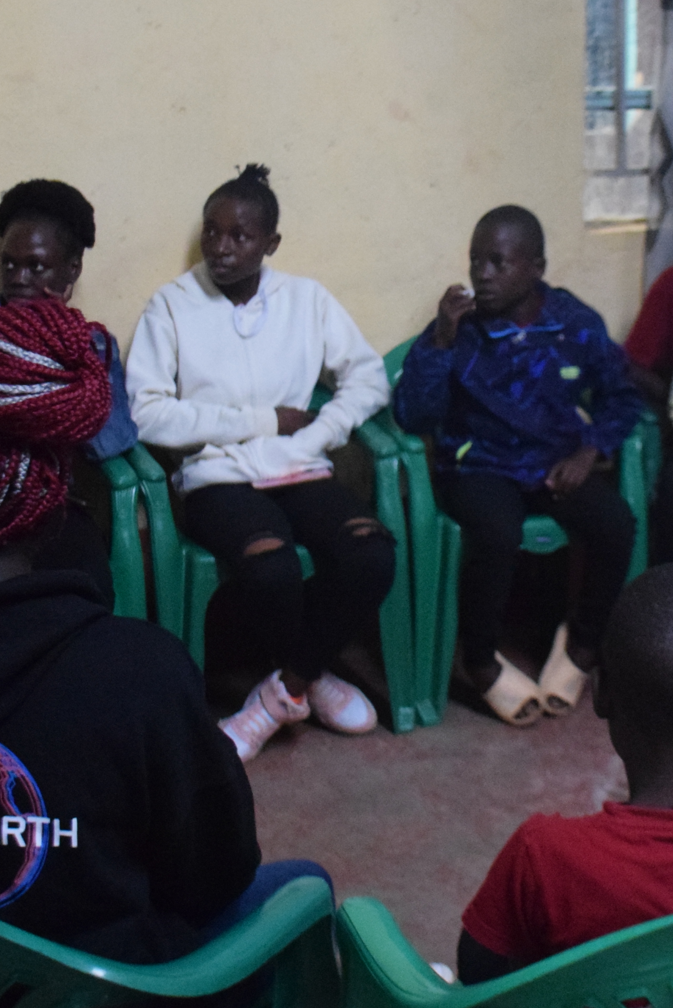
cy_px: 369
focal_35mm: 70
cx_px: 526
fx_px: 1962
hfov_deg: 19.3
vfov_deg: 28.7
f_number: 3.5
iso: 4500
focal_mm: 20
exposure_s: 1/60
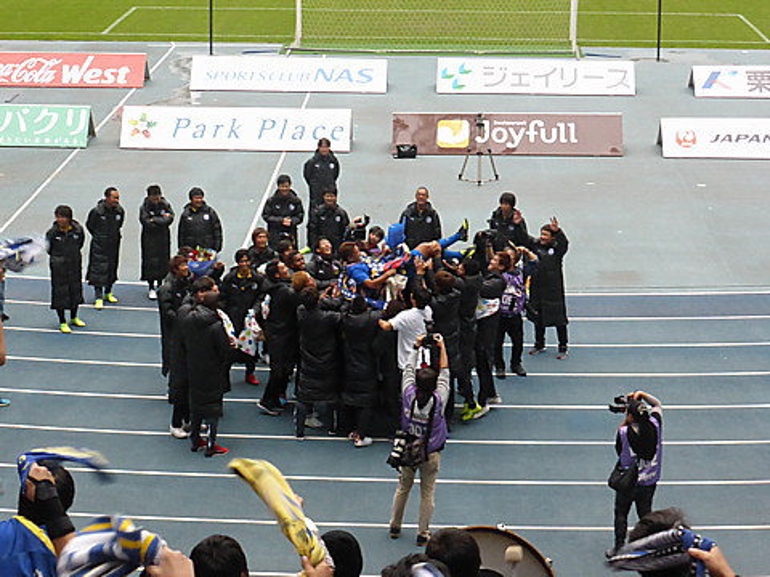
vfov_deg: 17.4
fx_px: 1891
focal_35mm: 85
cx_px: 385
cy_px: 288
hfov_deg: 23.0
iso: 640
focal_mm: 14.2
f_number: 5.1
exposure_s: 1/125
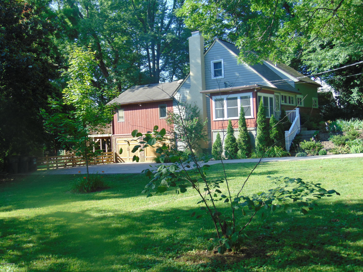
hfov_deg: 44.8
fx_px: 440
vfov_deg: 34.3
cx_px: 182
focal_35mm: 42
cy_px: 136
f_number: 3.3
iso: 80
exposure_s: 1/250
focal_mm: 7.6
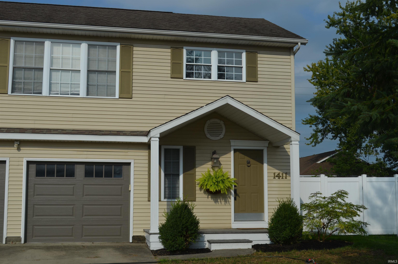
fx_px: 530
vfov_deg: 27.9
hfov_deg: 41.2
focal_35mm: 48
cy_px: 132
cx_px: 199
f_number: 8
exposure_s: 1/500
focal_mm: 32
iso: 100
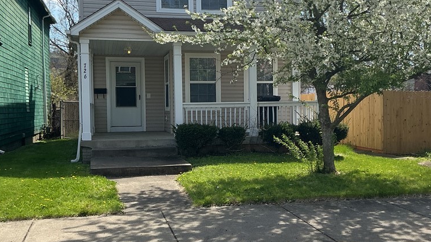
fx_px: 491
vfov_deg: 27.7
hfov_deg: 47.4
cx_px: 214
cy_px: 128
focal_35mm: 43
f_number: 1.8
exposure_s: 1/1055
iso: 25
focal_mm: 3
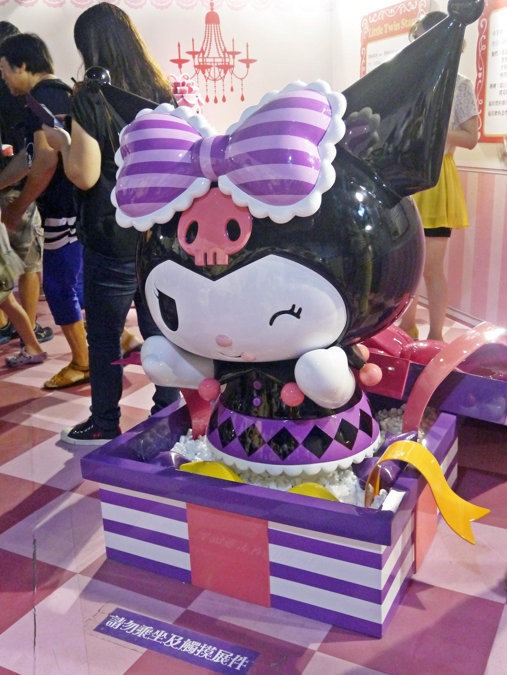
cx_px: 254
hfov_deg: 39.7
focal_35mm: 36
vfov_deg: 51.4
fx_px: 703
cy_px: 338
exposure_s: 1/60
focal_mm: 18
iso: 1250
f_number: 4.3
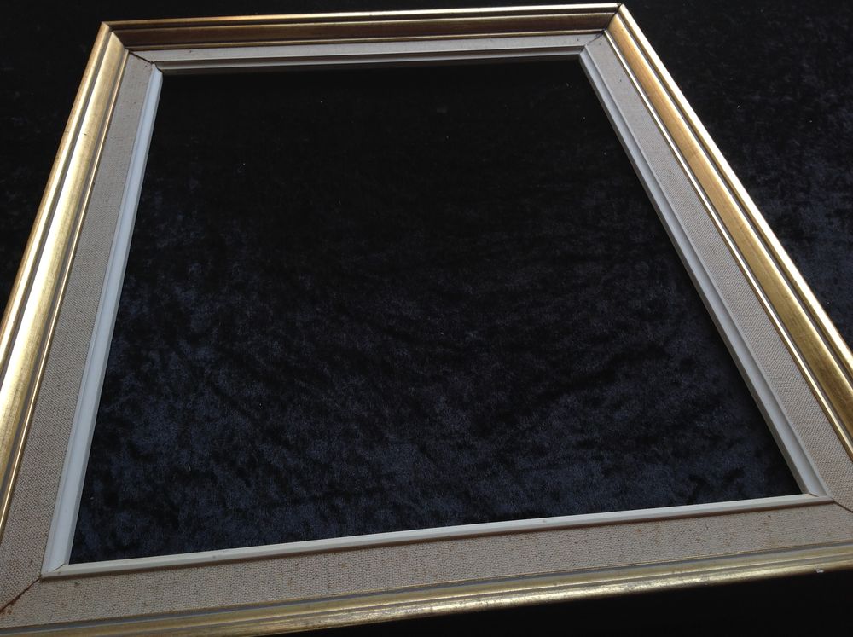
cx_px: 426
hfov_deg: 52.7
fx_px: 861
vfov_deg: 40.6
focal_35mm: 35
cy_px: 318
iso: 50
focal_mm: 4.28
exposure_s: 1/181
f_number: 2.4
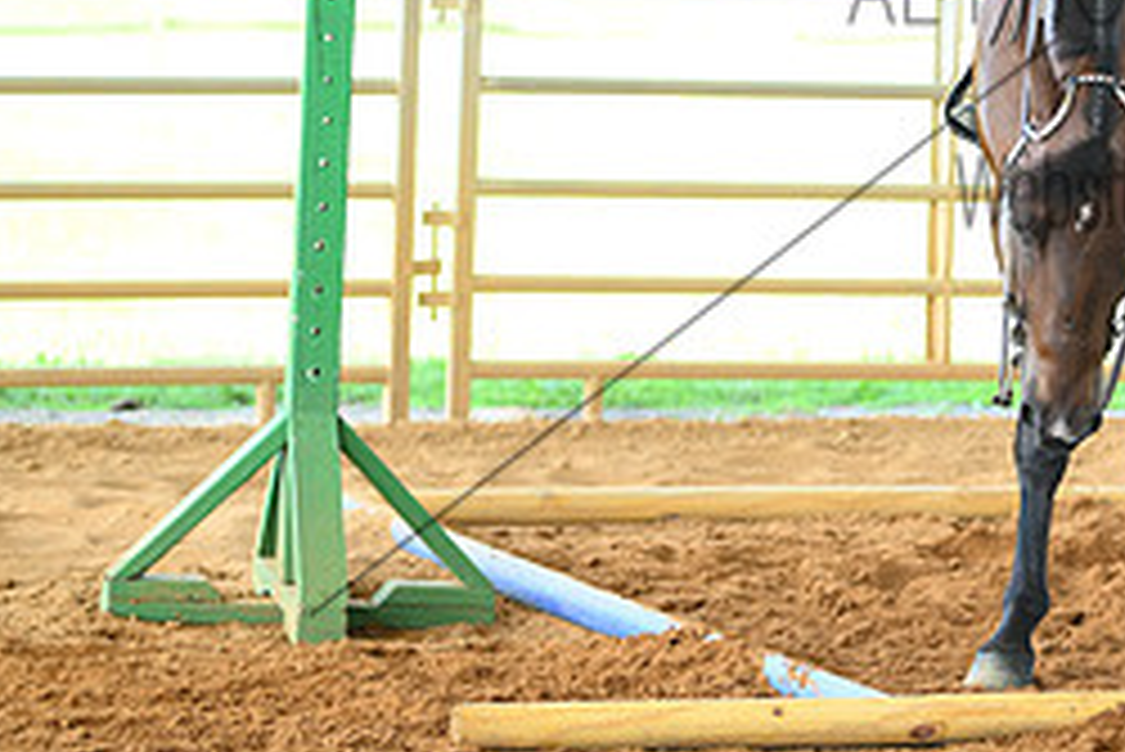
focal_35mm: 227
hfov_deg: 9.0
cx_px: 1192
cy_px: -61
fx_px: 7098
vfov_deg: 6.0
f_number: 2.8
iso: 500
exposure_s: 1/434
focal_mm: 98
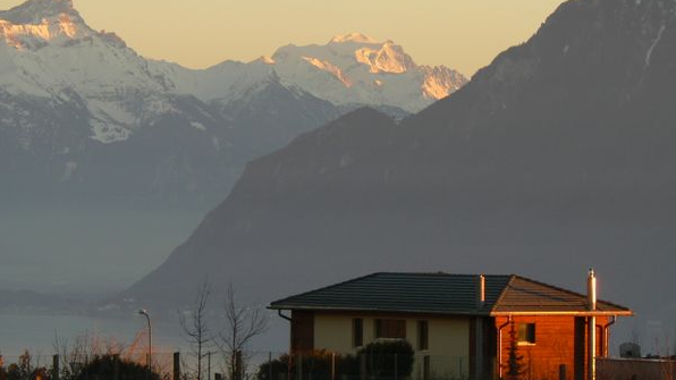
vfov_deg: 4.7
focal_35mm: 260
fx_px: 4660
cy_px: 211
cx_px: 338
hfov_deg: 8.3
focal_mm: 39.5
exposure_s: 1/100
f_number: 4
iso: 80
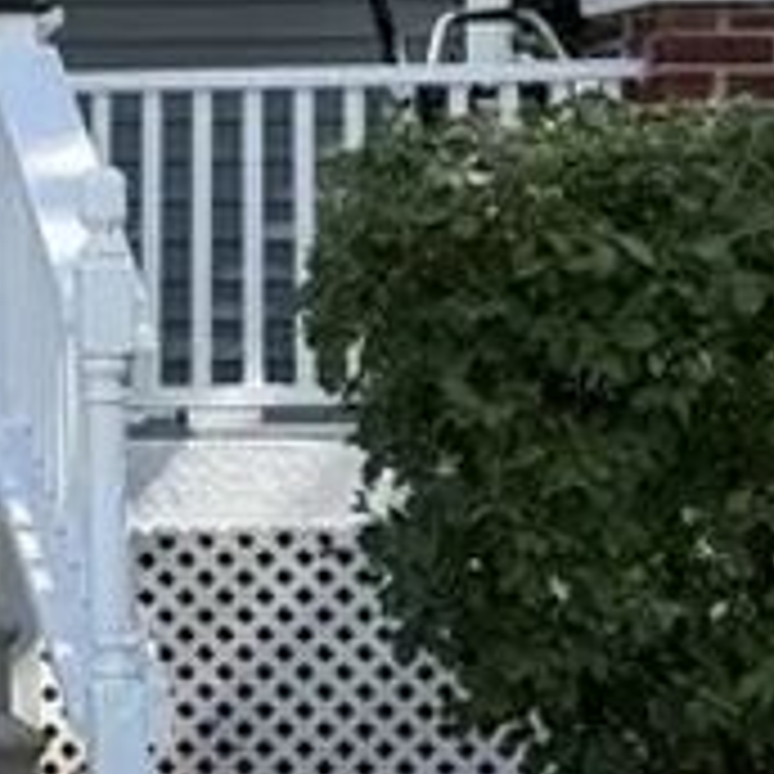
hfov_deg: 9.6
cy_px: 317
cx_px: -832
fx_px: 4250
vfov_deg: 10.4
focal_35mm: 168
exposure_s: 1/1385
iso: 80
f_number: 1.78
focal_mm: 6.76
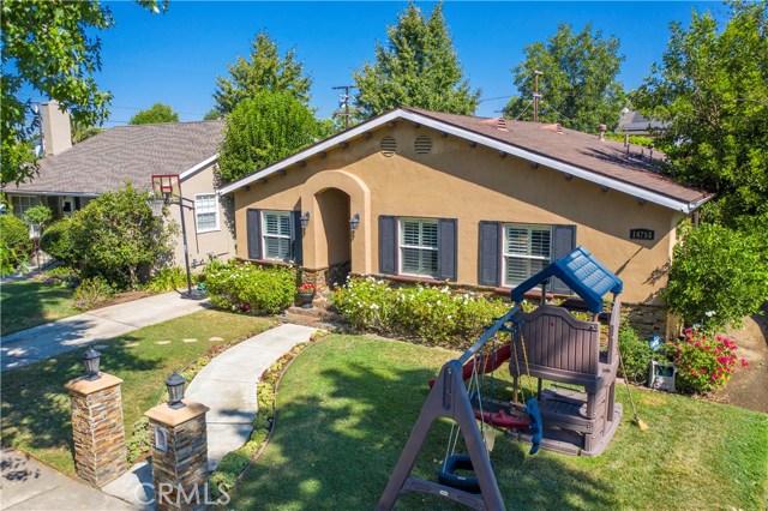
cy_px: 256
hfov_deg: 65.5
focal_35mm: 28
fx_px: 597
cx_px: 384
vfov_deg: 46.4
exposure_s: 1/2000
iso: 100
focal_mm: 10.26
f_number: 2.8
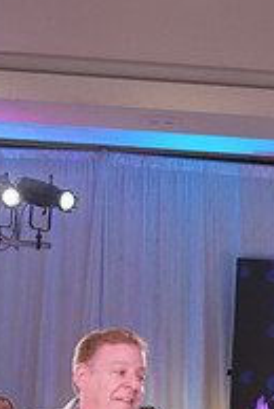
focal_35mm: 200
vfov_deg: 10.0
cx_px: 345
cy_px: 578
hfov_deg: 6.8
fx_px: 2275
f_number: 4
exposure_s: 1/320
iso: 2000
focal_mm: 67
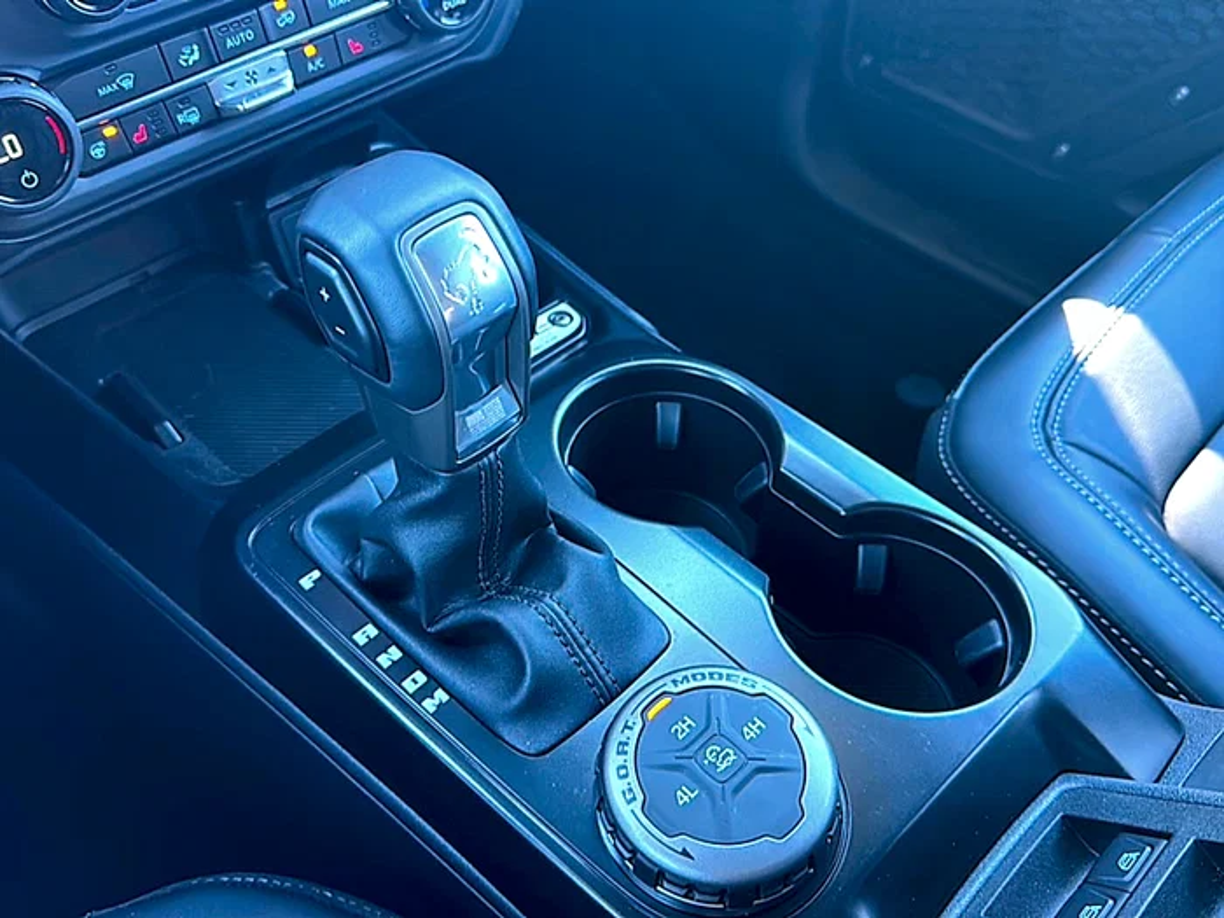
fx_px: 884
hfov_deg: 69.4
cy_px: 459
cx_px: 612
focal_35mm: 25
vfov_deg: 54.9
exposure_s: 1/40
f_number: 1.78
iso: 500
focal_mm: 6.86
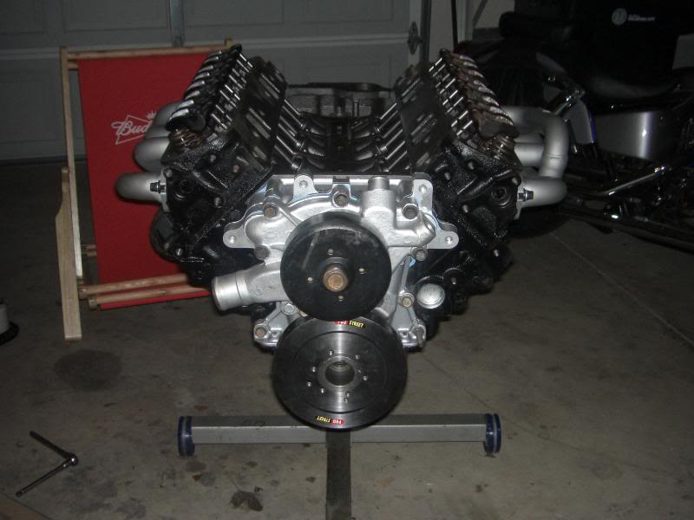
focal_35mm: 44
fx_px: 882
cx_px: 347
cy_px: 260
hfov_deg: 42.9
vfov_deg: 32.9
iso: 200
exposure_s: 1/60
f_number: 3.5
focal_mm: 7.4
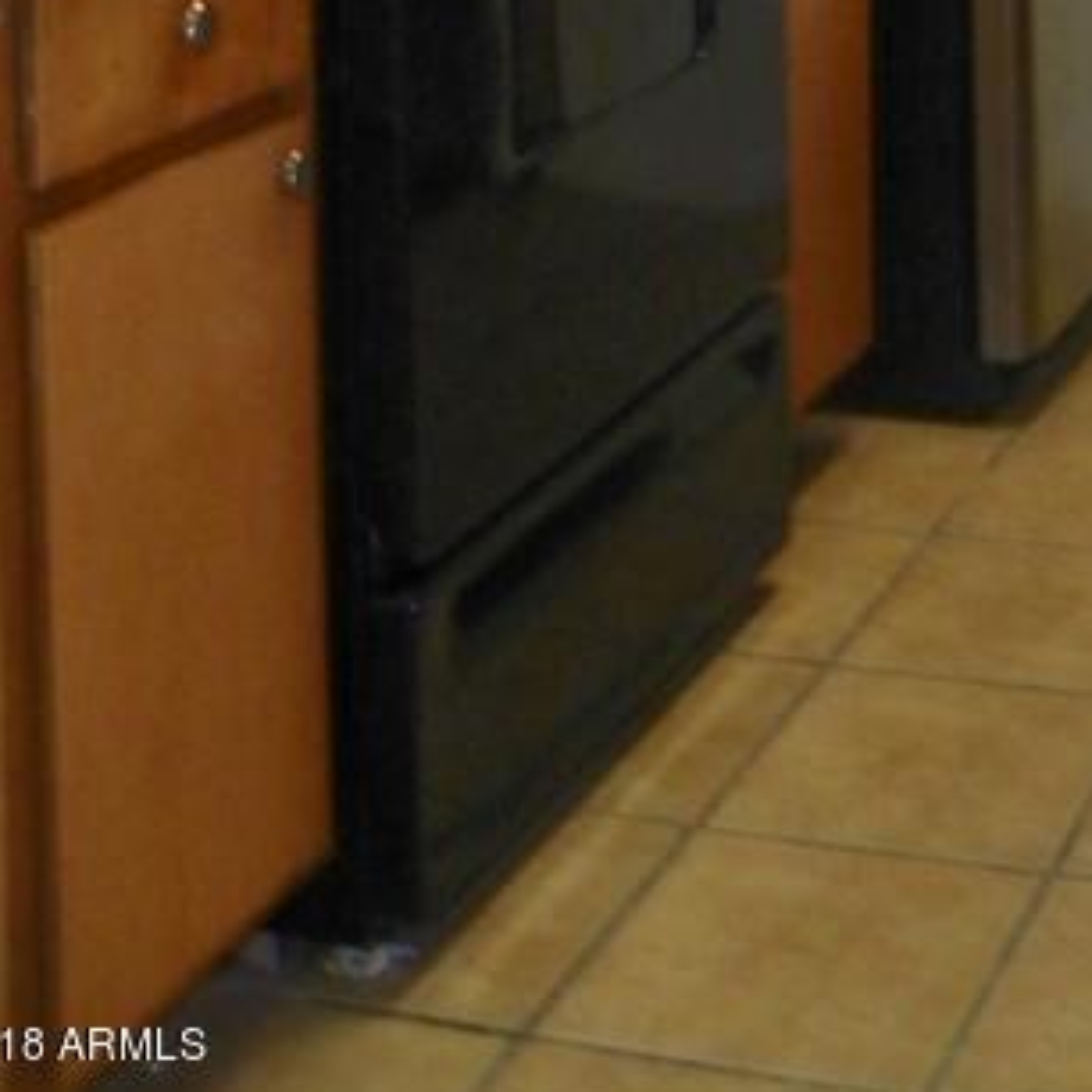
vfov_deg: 19.0
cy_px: -657
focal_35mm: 77
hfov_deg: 21.0
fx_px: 2748
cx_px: 1295
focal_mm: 4.6
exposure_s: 1/30
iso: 200
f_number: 2.8
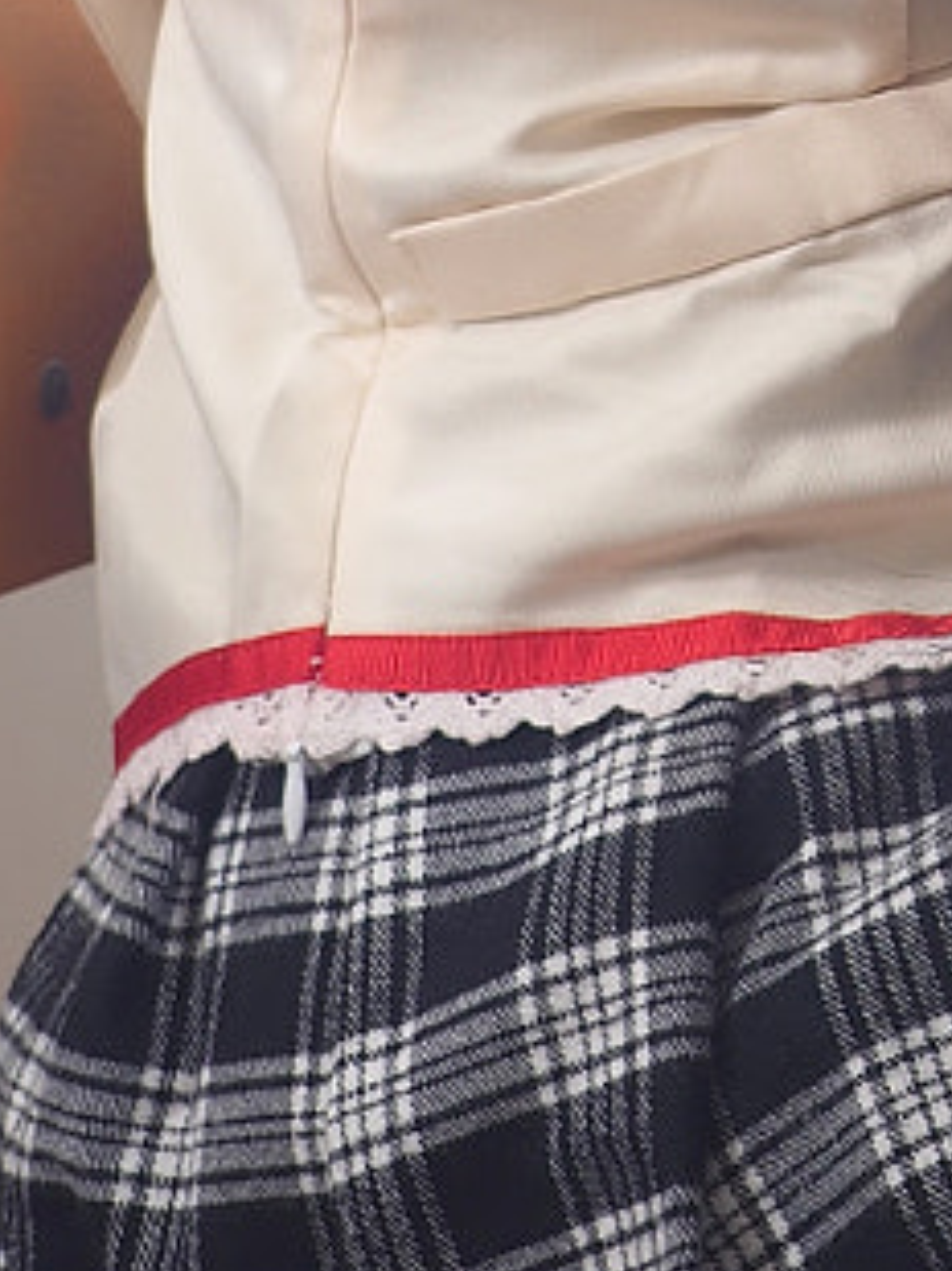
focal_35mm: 186
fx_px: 6830
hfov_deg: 7.7
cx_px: 1859
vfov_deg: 10.0
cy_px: -1066
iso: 100
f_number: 2.8
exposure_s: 1/250
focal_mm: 18
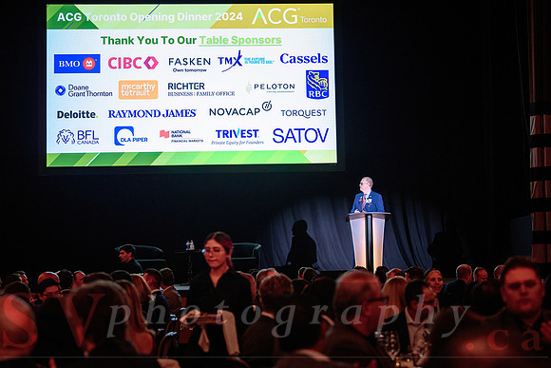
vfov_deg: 15.9
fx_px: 1312
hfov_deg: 23.7
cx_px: 276
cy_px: 146
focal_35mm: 86
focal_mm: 70
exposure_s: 1/60
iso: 1600
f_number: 3.2
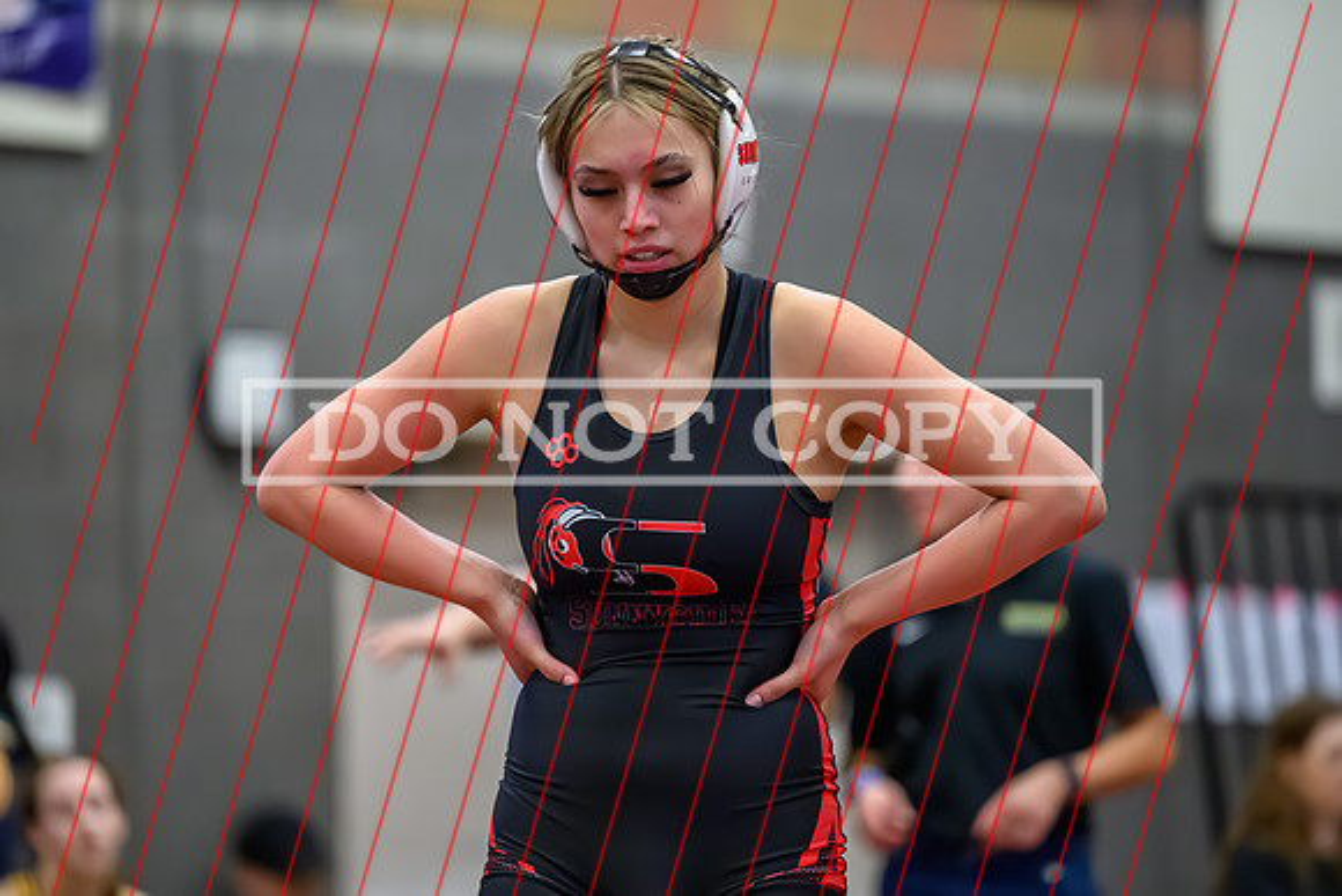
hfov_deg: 9.3
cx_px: 695
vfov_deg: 6.2
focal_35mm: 222
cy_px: 464
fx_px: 8269
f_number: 2.8
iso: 10000
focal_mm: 200
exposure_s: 1/500
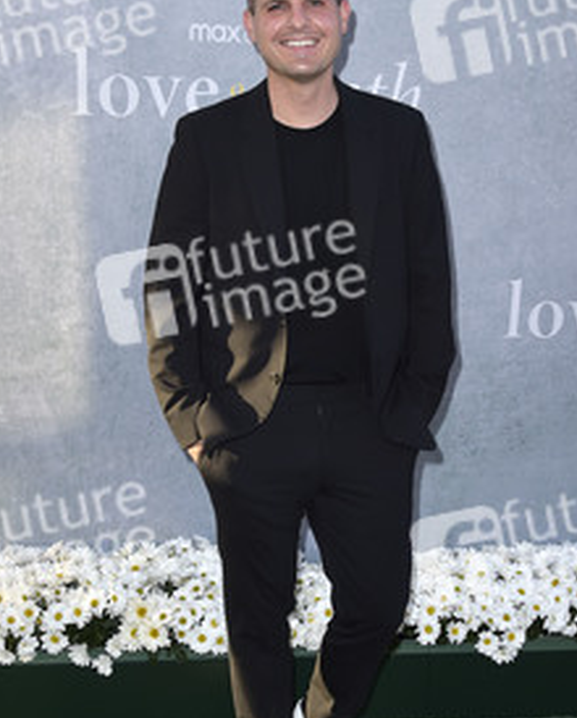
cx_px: 308
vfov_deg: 35.9
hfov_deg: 29.2
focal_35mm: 52
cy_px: 414
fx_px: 1108
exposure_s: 1/250
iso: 250
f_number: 6.3
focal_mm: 38
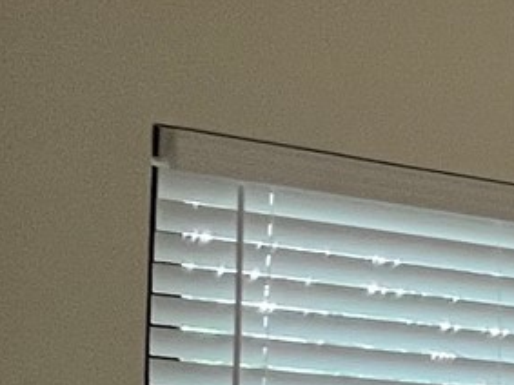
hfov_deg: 12.4
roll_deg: -1.5
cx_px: 1435
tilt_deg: -0.2
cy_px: 605
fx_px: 1395
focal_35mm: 94
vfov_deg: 14.5
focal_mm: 1.57
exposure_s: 1/120
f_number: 1.8
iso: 250
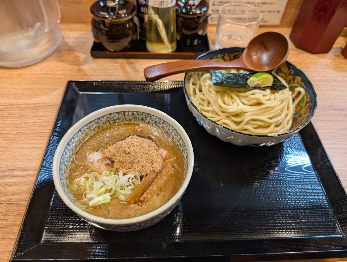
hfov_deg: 71.5
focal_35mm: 24
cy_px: 131
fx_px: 241
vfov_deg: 56.9
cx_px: 174
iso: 96
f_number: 1.68
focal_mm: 6.9
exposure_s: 1/40
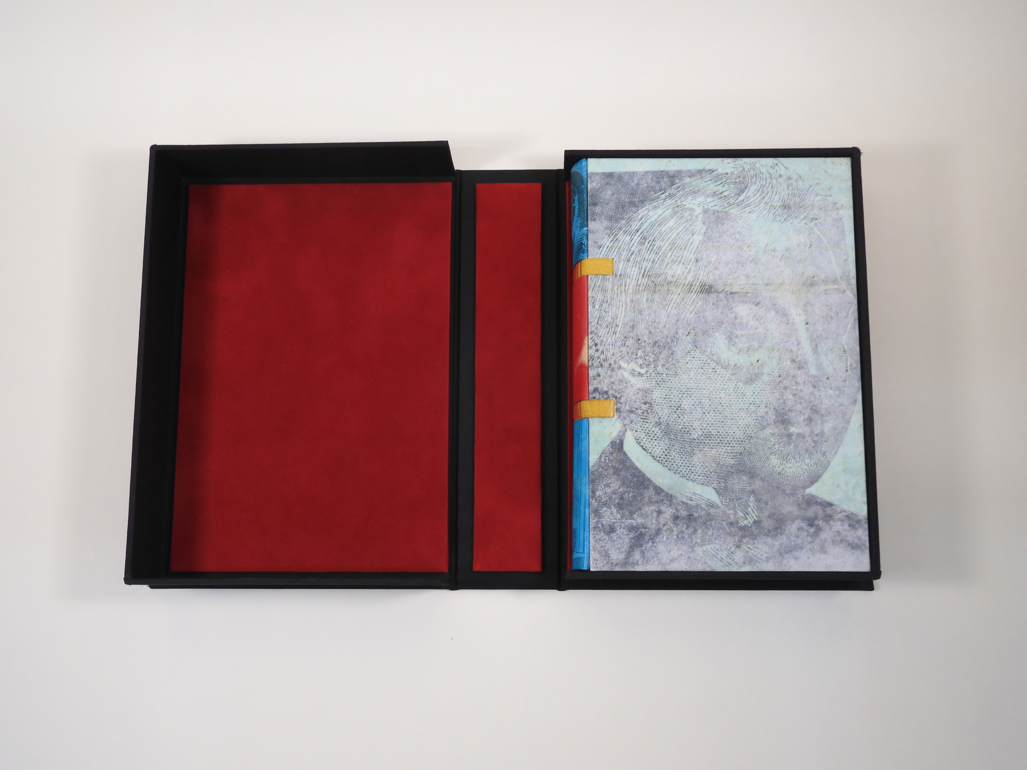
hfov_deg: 49.0
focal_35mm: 38
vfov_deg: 37.7
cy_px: 385
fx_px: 1127
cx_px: 514
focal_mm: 6.8
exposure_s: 1/40
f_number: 4
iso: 100
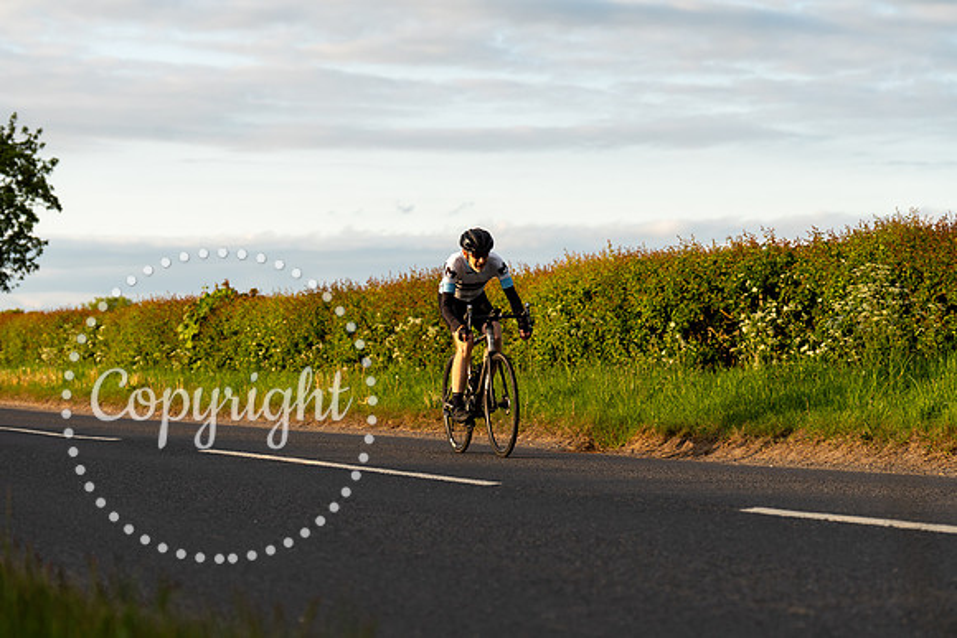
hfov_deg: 21.5
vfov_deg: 14.4
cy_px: 319
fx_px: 2526
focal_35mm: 95
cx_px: 478
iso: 320
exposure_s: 1/1000
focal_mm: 95
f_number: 4
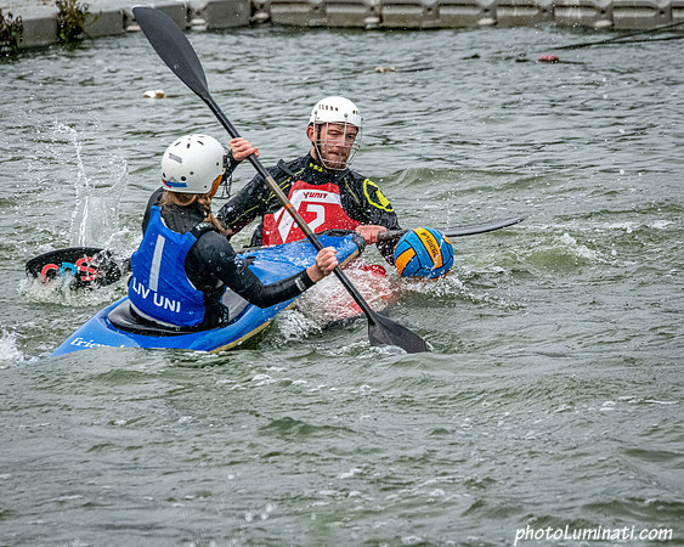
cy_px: 300
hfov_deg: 3.8
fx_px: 10280
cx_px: 410
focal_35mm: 508
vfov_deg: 3.0
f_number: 9
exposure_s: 1/2000
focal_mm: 400
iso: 3200
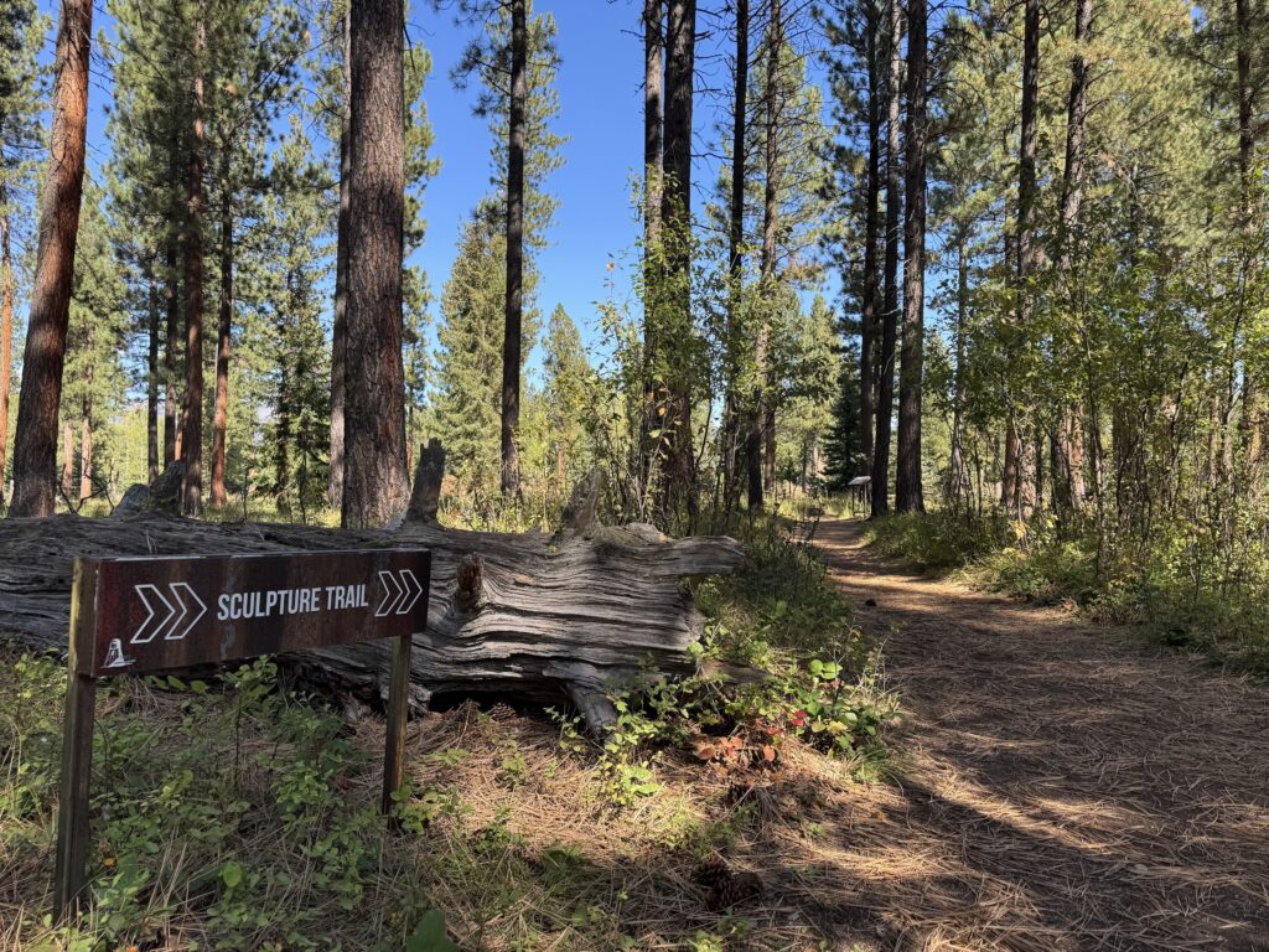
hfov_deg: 71.6
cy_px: 476
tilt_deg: +0.1
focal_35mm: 24
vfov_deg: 56.8
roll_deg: -0.7
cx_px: 634
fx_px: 880
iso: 80
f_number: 1.78
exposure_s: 1/912
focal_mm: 6.76
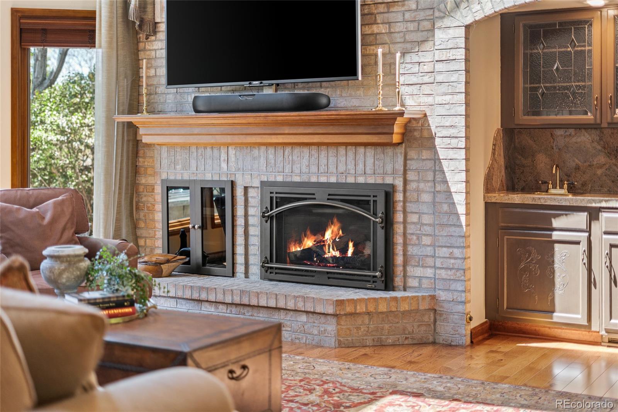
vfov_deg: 27.0
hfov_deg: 39.6
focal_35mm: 50
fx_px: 858
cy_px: 206
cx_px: 309
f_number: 1.8
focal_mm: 50
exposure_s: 1/80
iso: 100
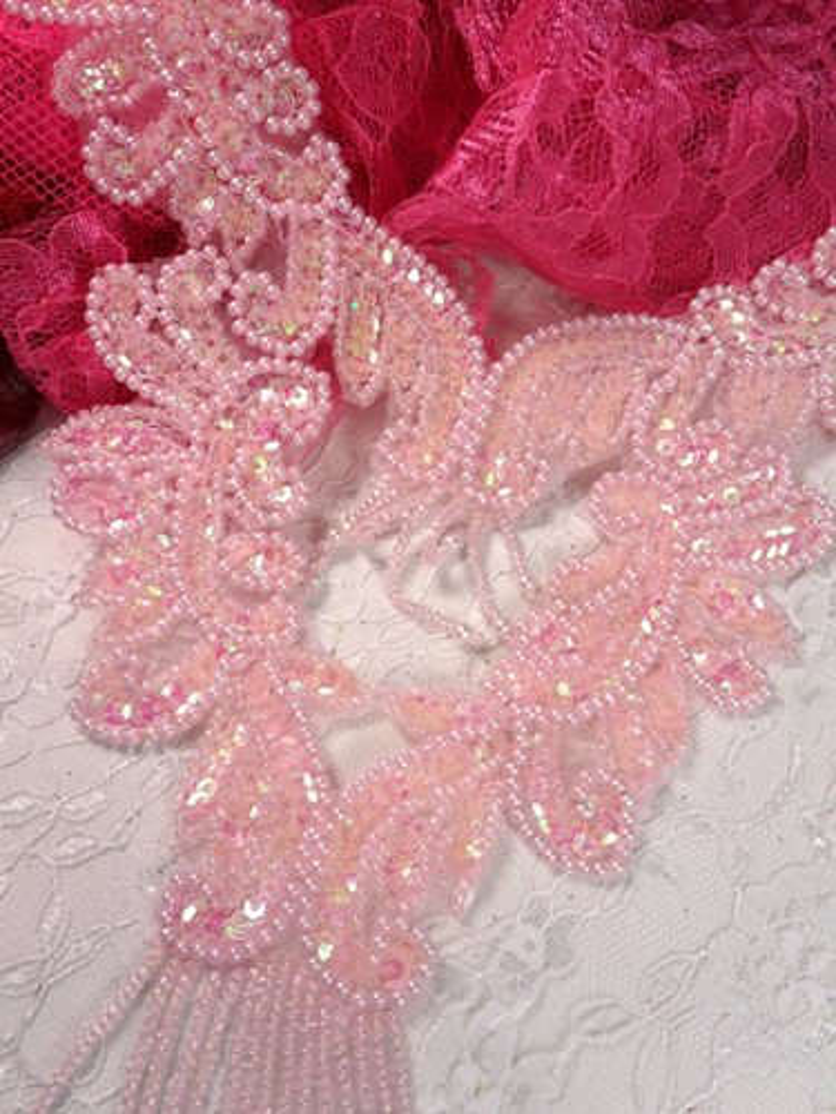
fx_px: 966
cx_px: 418
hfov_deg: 46.8
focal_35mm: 30
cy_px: 557
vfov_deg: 60.0
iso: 80
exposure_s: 1/180
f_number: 3.7
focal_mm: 5.3
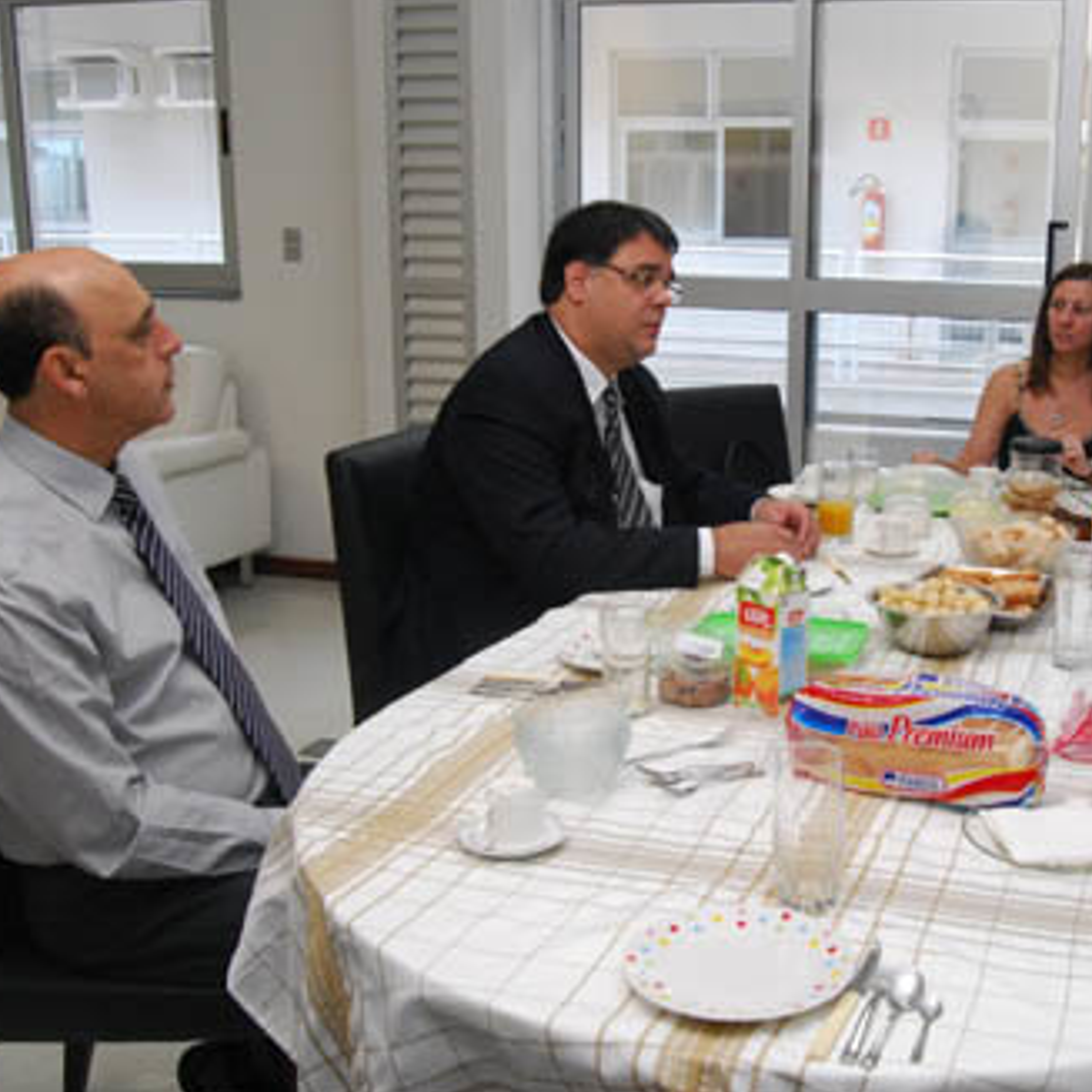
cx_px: 785
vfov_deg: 42.8
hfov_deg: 41.9
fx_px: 1392
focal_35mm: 39
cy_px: 546
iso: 800
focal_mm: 20
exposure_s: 1/50
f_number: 8
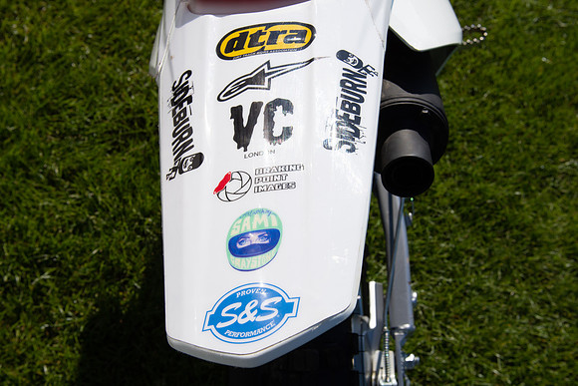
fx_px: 819
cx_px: 289
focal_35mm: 51
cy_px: 193
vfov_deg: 26.5
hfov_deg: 38.9
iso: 125
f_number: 8
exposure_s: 1/320
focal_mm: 34
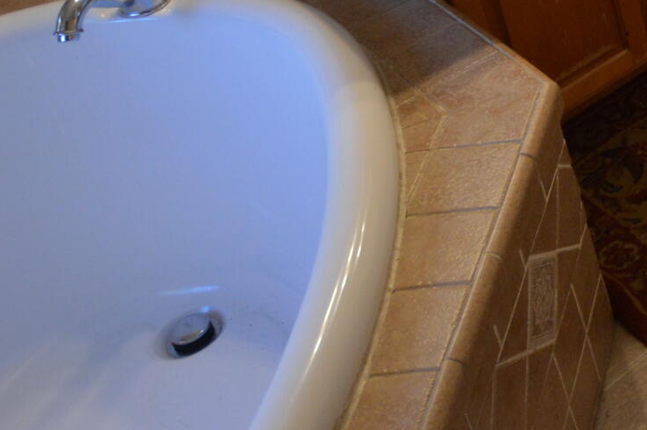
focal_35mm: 61
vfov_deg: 19.3
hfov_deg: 22.9
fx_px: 1095
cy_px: -219
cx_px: 1084
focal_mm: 10
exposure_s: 1/60
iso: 450
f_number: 3.5
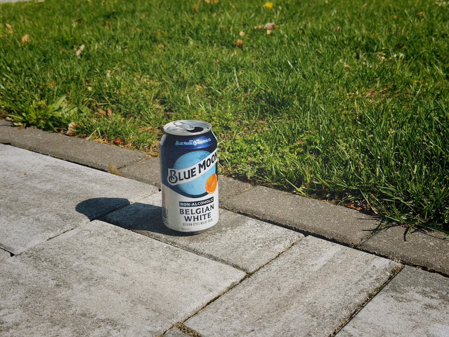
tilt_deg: -20.8
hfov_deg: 39.7
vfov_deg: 30.3
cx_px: 224
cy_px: 168
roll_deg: +2.4
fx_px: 623
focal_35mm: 48
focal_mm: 6.76
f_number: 1.78
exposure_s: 1/7143
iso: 64
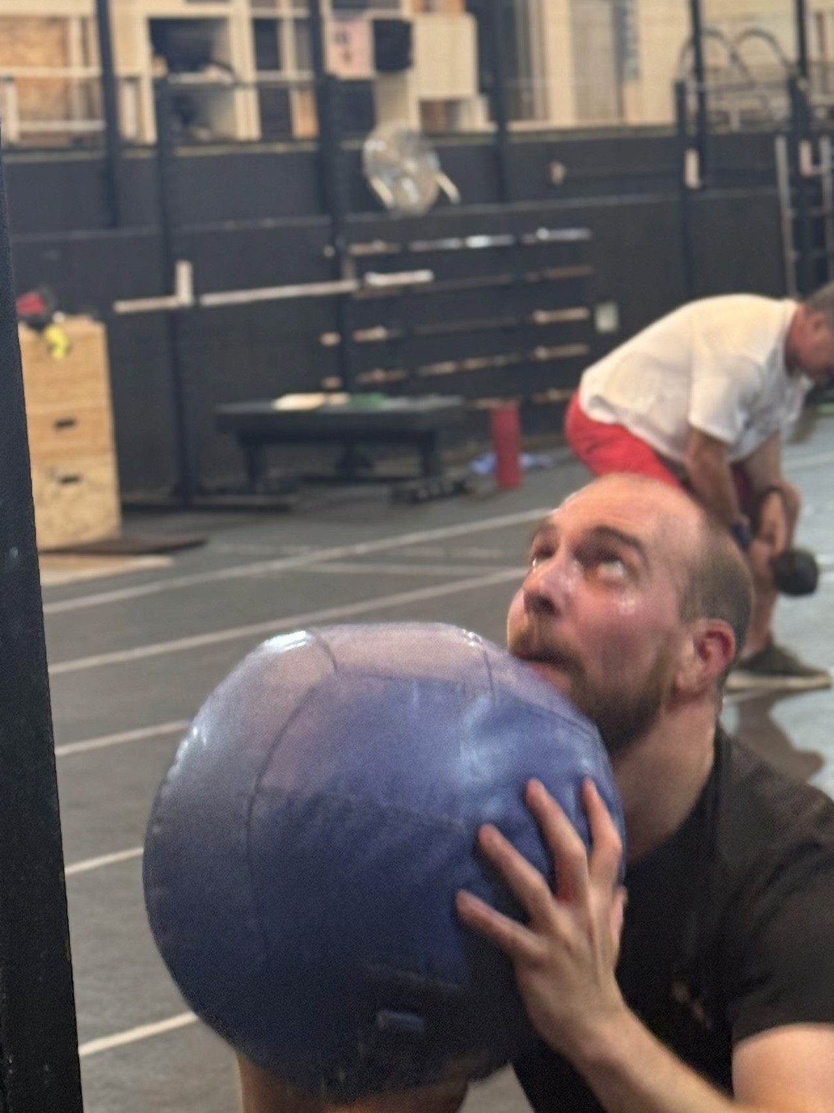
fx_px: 3663
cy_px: 577
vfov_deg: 17.3
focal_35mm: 114
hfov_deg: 12.9
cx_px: 691
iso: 160
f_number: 1.78
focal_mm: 6.76
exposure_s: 1/50
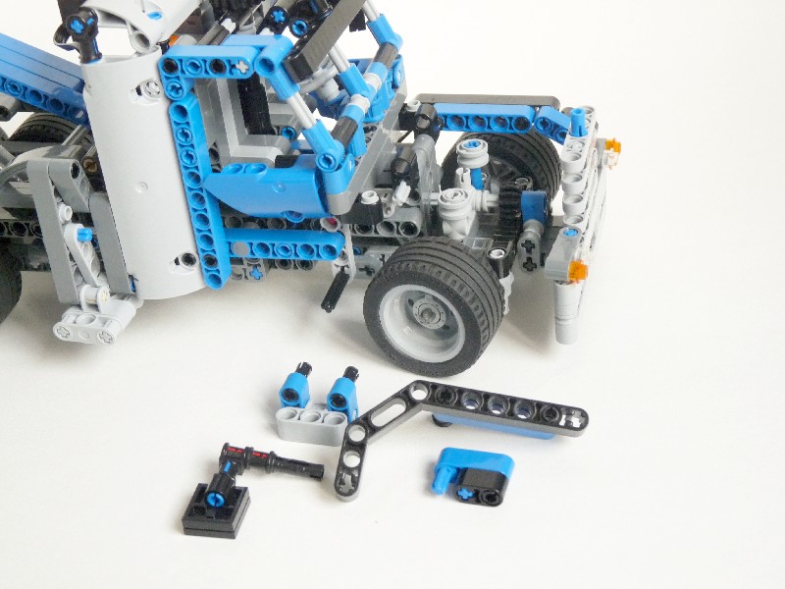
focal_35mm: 61
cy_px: 294
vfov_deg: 24.0
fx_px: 1383
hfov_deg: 31.7
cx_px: 392
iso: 320
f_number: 3.2
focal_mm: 10.8
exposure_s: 1/30
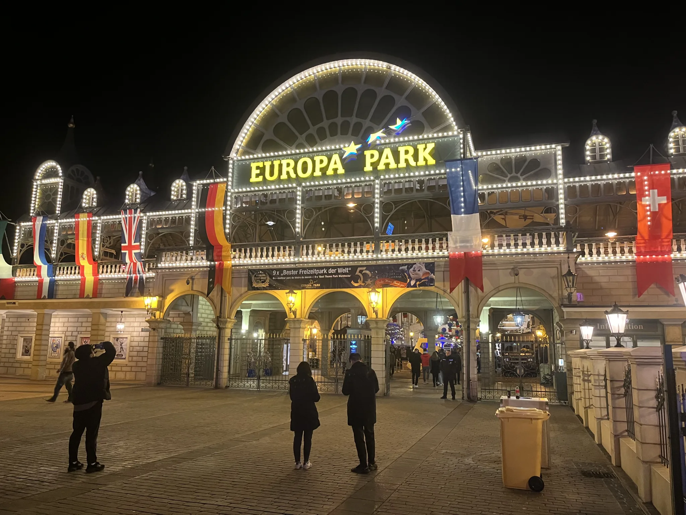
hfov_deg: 67.3
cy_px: 258
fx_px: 515
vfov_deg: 53.1
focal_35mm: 26
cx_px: 343
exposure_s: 1/33
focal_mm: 5.1
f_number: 1.6
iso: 400
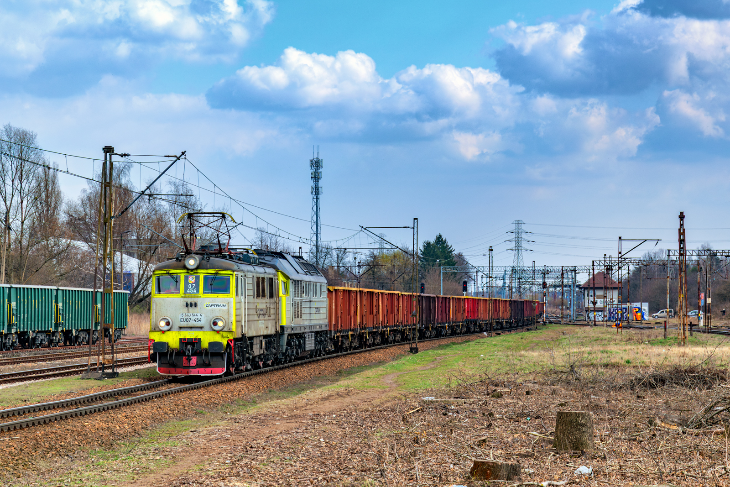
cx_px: 365
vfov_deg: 12.2
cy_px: 244
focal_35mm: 112
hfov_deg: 18.2
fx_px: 2281
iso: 125
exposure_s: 1/320
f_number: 8
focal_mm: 75
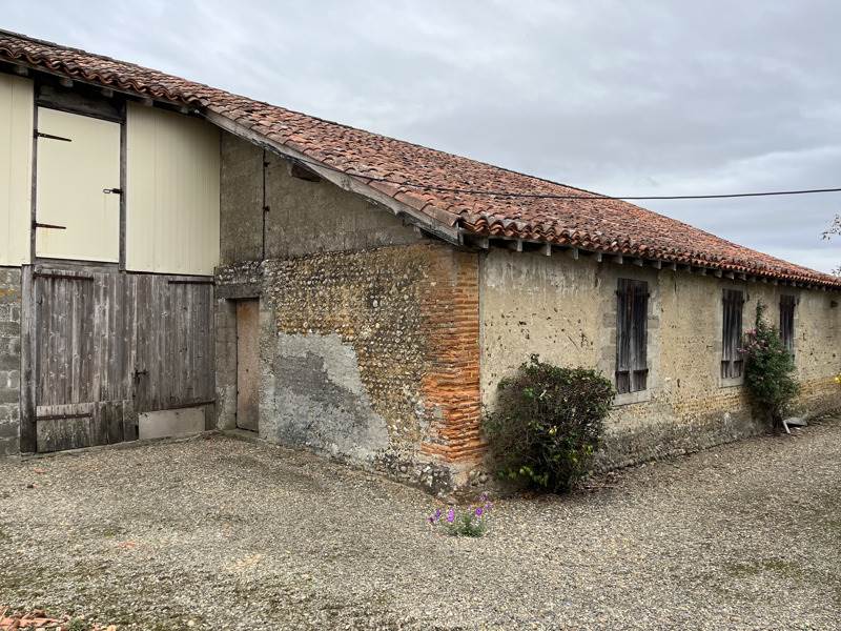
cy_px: 316
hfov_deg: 67.3
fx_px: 632
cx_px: 420
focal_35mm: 26
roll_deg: -0.5
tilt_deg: +0.7
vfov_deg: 53.1
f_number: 1.6
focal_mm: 5.1
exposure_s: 1/1163
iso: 50
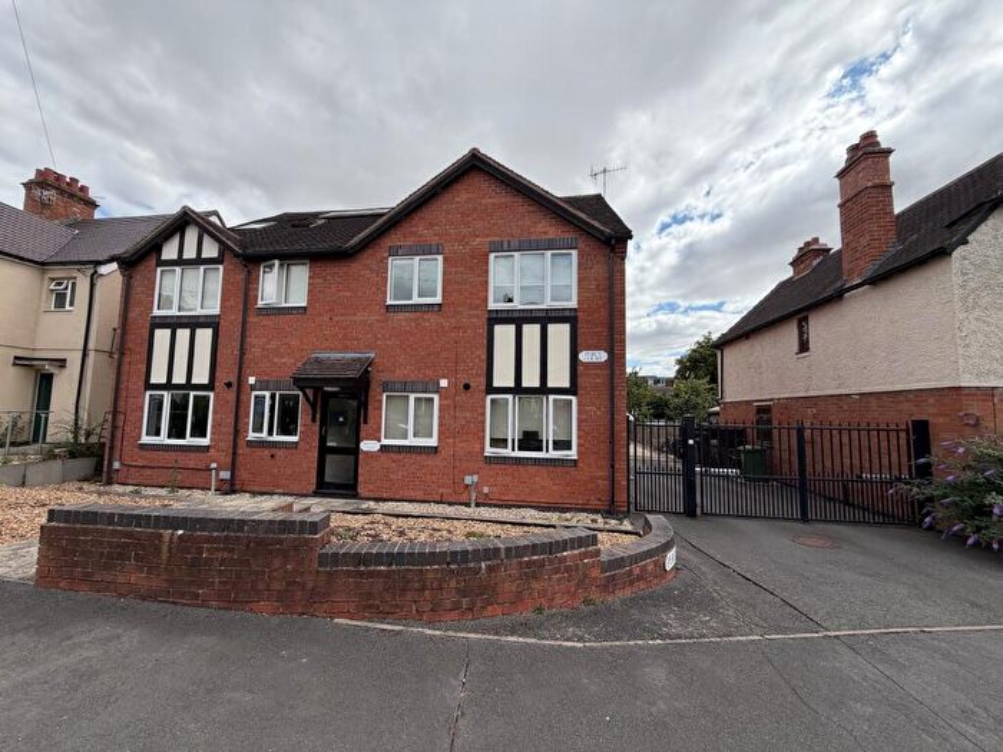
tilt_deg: +2.0
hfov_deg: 102.1
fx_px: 406
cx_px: 502
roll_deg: -0.8
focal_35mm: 14
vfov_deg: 85.7
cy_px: 376
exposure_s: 1/864
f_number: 2.2
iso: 32
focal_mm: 2.22
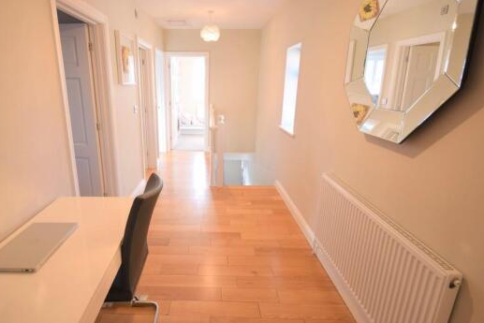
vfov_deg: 64.6
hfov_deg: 86.3
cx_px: 207
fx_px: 256
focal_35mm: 19
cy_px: 159
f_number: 4
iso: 100
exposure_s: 1/15
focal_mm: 10
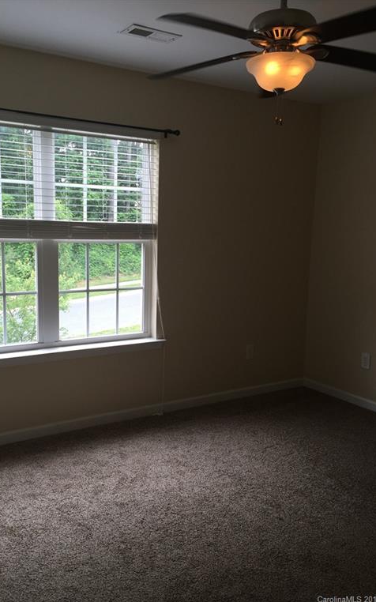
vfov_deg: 61.2
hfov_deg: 40.5
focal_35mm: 31
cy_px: 302
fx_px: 508
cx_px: 158
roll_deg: -0.7
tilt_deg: -9.2
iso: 32
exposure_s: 1/120
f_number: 2.2
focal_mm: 4.15
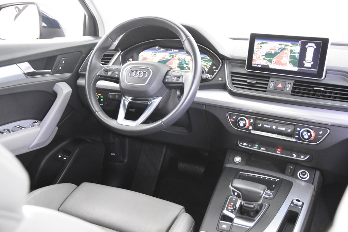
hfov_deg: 49.5
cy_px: 116
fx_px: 377
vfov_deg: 34.2
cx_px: 174
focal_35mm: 39
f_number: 3.2
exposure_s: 1/40
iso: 9000
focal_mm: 26
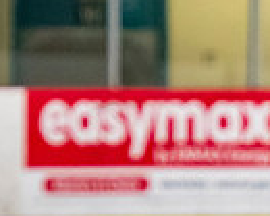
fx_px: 8550
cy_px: 475
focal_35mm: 1070
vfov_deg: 1.4
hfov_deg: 1.8
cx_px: 446
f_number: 3.2
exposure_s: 1/640
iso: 2000
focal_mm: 150
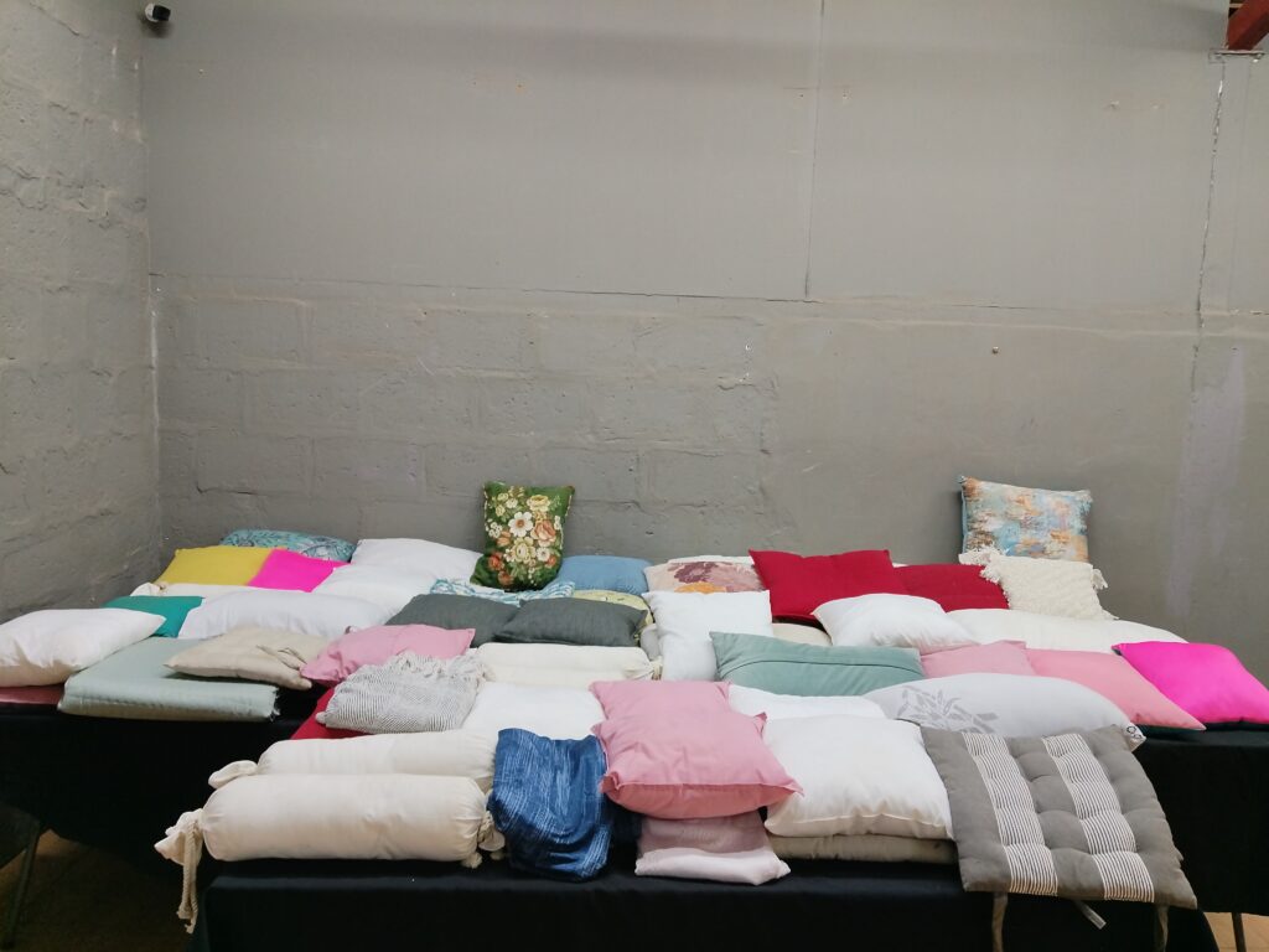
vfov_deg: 53.1
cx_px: 634
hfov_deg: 67.3
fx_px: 953
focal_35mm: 26
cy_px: 476
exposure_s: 1/25
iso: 246
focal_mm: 4.25
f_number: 1.8
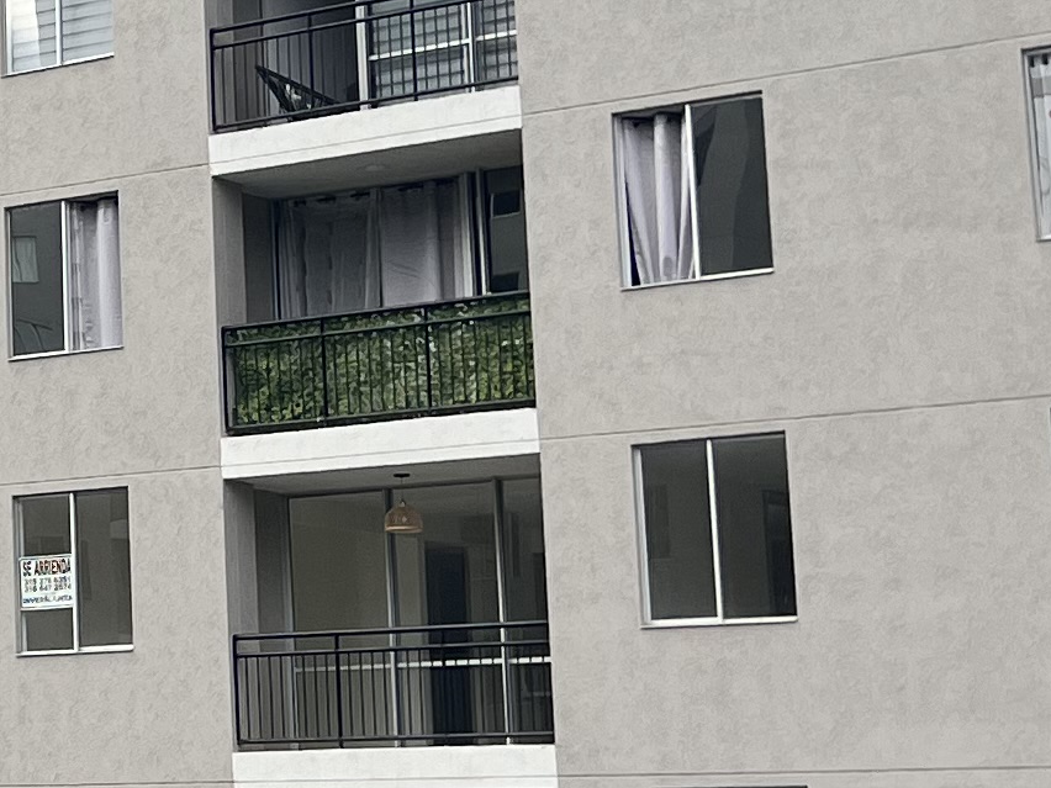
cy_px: 69
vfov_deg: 12.0
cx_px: -543
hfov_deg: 14.8
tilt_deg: +12.0
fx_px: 3734
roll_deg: -0.8
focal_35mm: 123
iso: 50
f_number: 1.5
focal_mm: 5.7
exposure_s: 1/1934
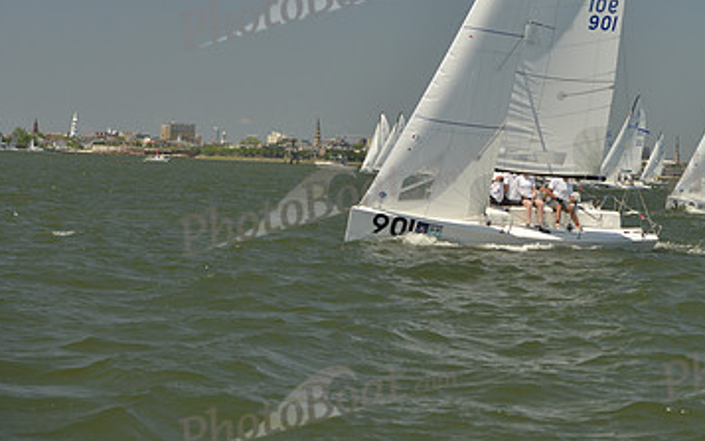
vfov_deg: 11.2
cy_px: 74
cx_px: 561
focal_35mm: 116
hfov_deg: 17.8
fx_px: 2228
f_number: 6.3
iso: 280
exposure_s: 1/1000
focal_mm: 70
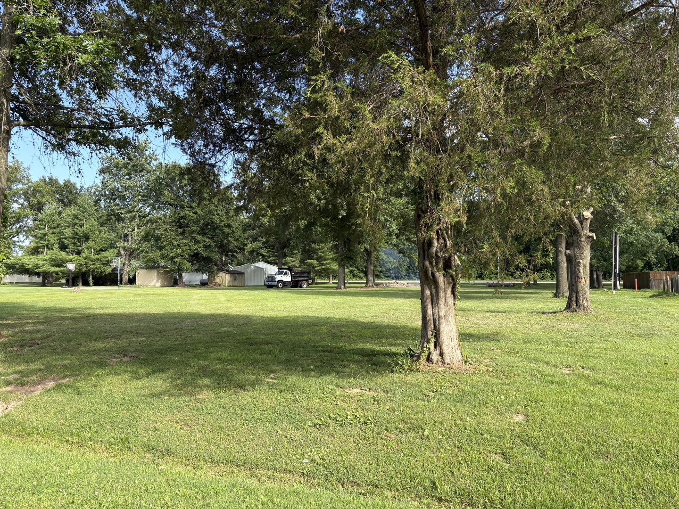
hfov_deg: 67.3
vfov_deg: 53.1
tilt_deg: +2.6
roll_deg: +0.5
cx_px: 340
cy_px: 254
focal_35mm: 26
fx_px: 510
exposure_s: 1/1016
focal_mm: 5.96
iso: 50
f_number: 1.6
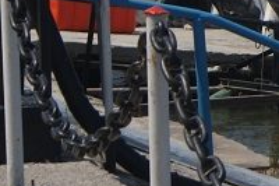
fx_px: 3144
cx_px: 569
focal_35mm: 406
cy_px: -116
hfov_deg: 5.0
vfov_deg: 3.4
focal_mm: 60
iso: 100
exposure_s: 1/200
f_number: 13
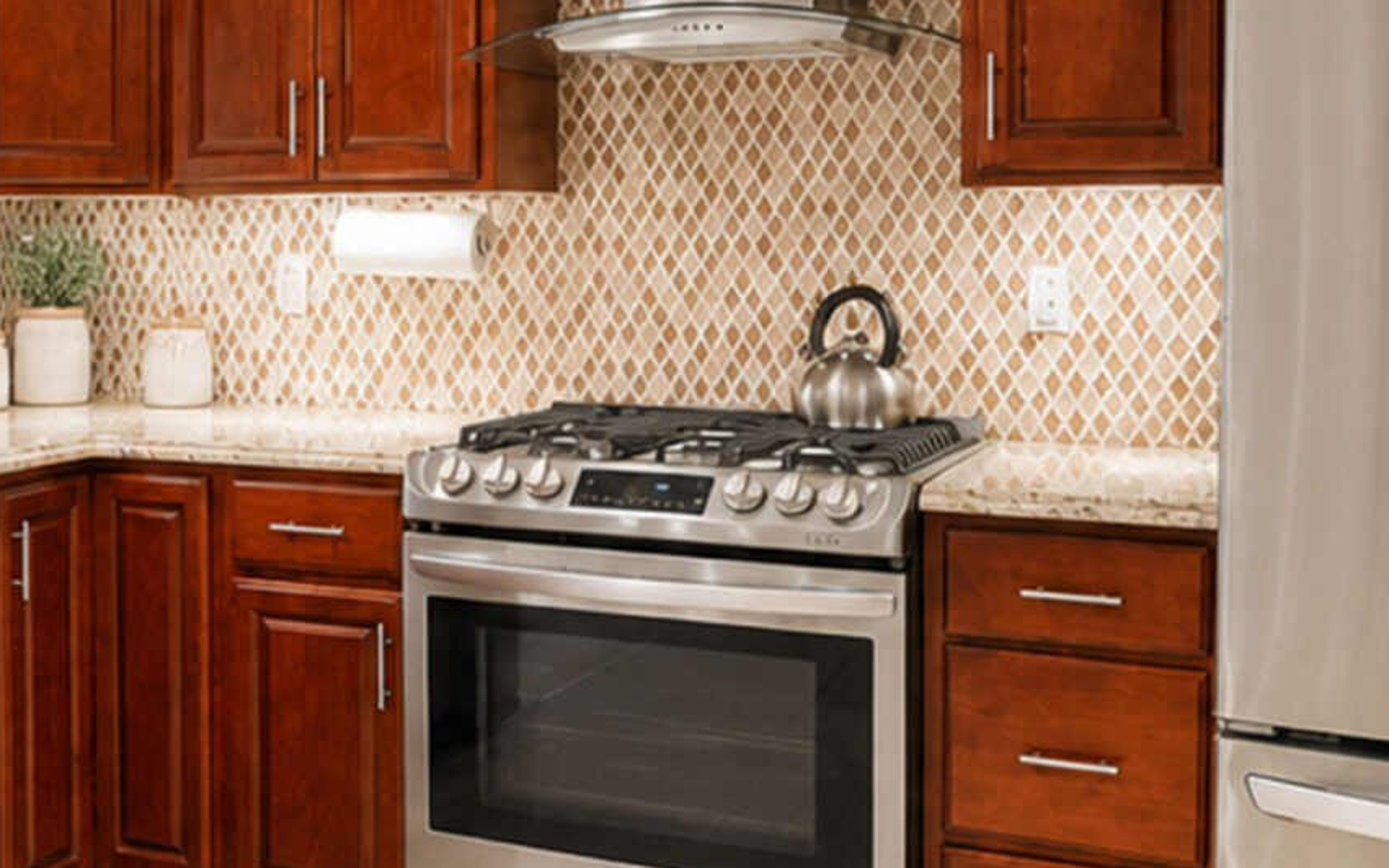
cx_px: 240
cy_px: 345
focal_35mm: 46
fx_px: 1741
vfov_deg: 27.9
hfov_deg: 41.3
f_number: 2.8
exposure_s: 1/10
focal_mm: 10
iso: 100
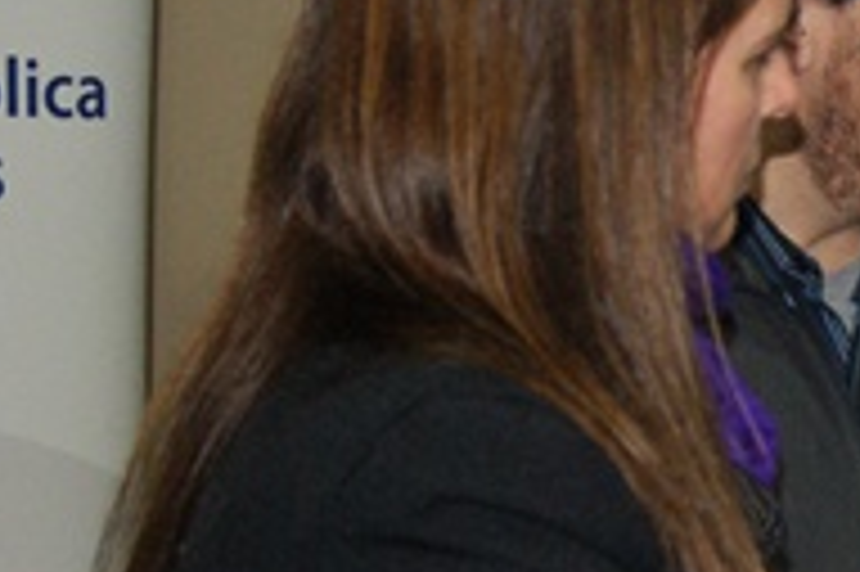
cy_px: 403
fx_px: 3151
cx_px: 1342
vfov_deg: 10.4
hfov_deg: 14.4
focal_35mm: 132
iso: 400
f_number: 4.5
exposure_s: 1/60
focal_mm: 28
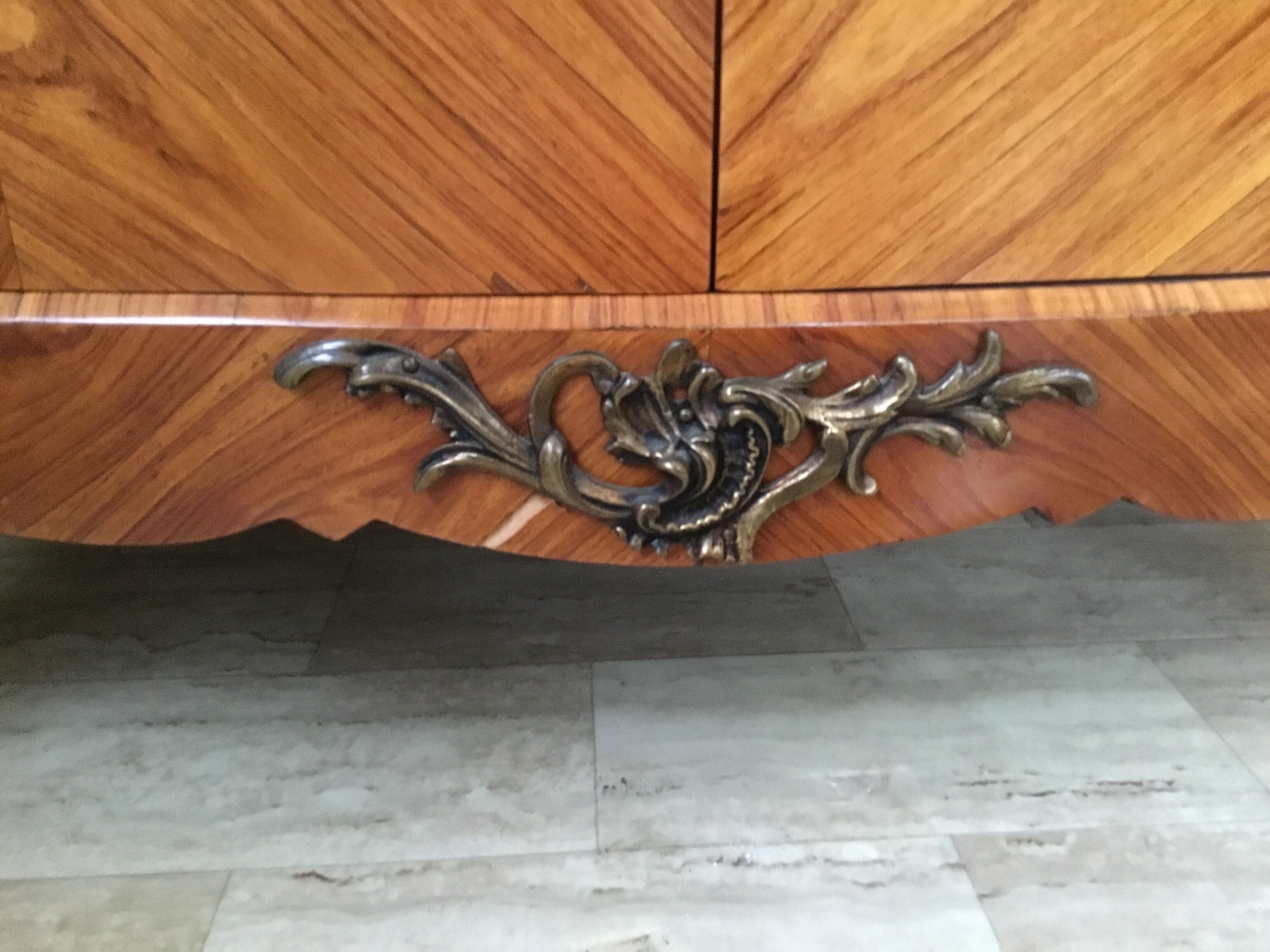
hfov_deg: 58.4
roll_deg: -1.0
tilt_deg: -22.1
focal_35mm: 31
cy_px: 476
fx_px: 1137
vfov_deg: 45.4
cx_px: 635
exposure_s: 1/17
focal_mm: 3.3
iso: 640
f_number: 2.4
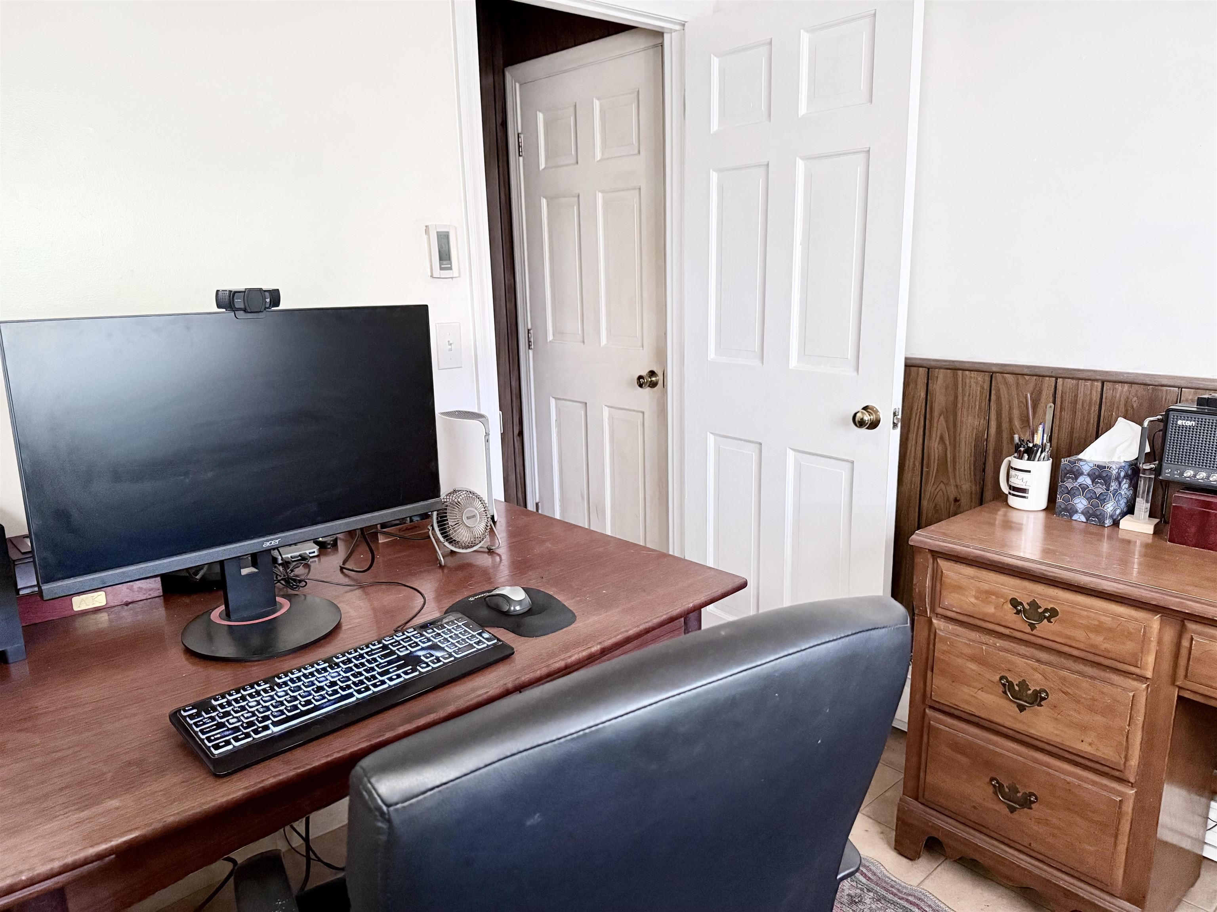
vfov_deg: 56.8
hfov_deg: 71.6
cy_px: 456
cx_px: 608
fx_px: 844
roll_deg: +1.4
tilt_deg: -12.6
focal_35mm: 24
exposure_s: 1/47
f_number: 1.78
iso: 800
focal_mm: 6.76
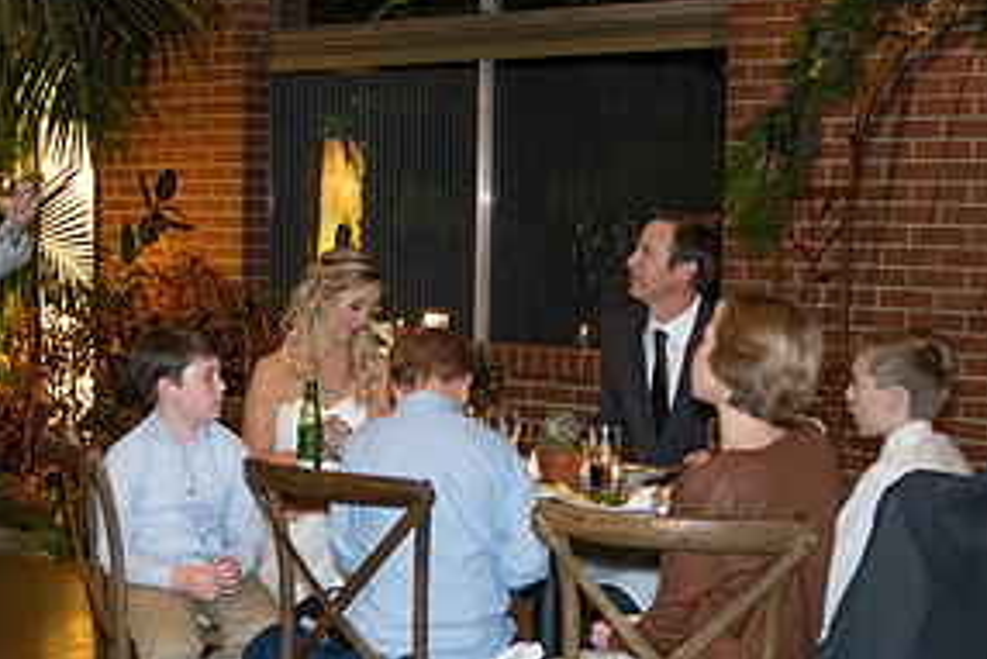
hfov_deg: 30.7
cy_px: 395
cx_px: 332
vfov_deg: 20.9
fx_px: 1783
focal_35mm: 65
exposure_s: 1/125
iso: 3200
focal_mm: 32
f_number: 2.8
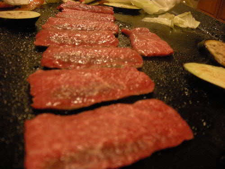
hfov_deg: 52.6
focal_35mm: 35
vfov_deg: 40.7
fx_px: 227
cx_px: 112
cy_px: 84
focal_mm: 5.7
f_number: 2.8
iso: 400
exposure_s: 1/20.8
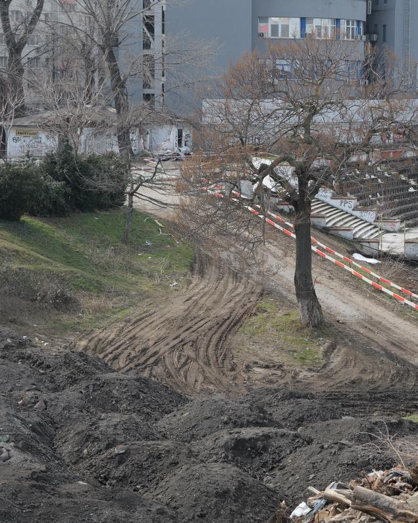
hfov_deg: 14.6
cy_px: 262
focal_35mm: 105
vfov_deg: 18.3
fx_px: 1624
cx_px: 321
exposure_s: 1/1000
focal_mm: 74
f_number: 4
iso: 160
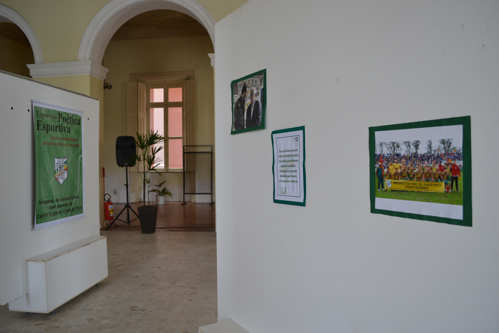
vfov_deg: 47.9
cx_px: 250
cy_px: 166
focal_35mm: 27
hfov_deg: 67.4
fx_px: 374
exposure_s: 1/50
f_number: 3.5
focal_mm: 18
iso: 400
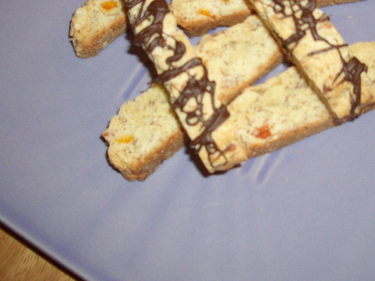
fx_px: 574
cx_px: 238
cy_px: 73
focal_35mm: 53
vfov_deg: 27.2
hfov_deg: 35.9
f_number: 2.6
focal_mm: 5.8
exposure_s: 1/60
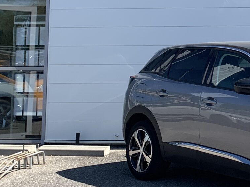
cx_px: 330
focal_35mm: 88
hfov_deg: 20.3
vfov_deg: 16.5
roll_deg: -0.4
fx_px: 636
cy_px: 15
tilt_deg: +5.5
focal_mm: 4.25
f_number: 1.8
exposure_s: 1/1661
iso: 25
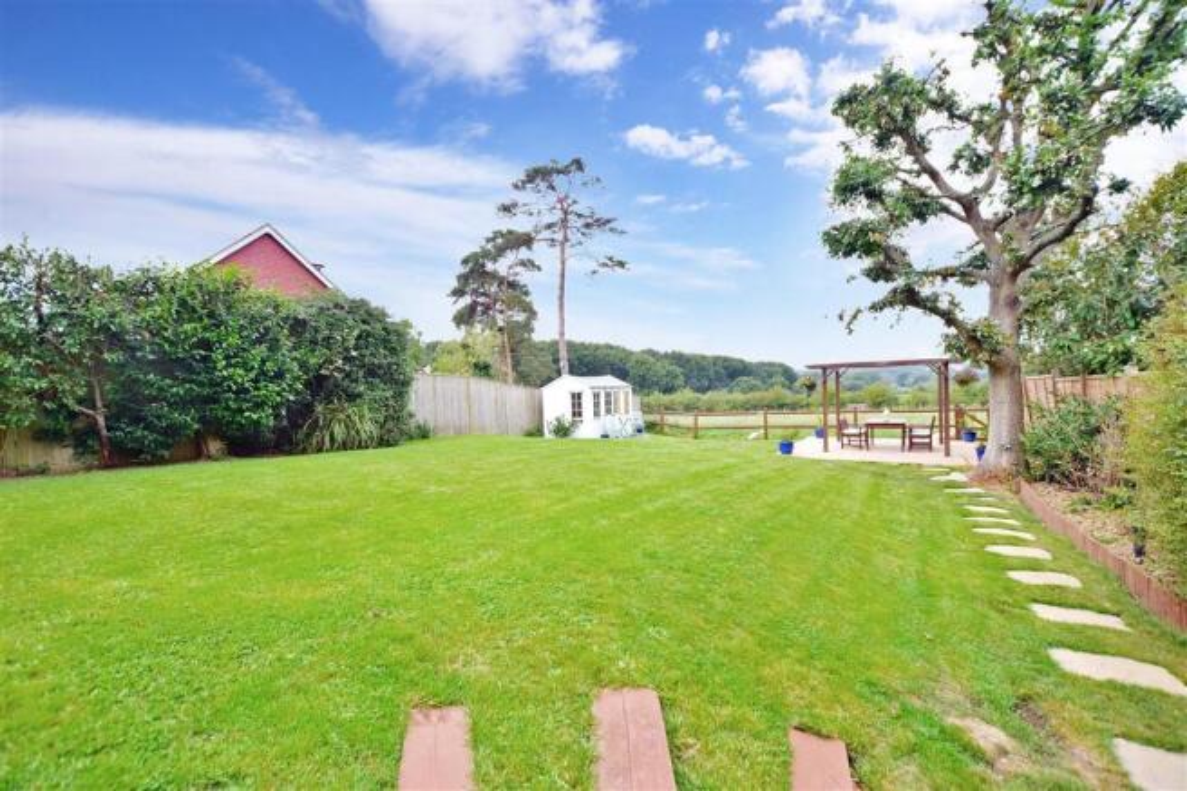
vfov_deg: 77.3
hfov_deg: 100.4
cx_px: 594
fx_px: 494
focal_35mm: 15
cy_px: 396
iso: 500
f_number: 5.6
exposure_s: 1/500
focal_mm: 10
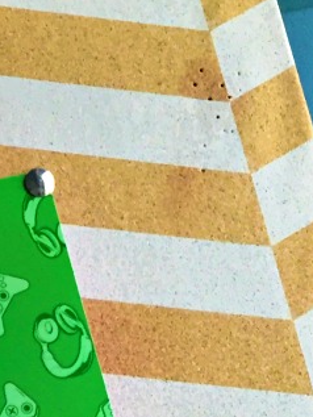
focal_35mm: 122
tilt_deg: +11.5
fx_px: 1470
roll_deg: +12.1
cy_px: 640
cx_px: -185
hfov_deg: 11.5
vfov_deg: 14.9
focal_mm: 4.15
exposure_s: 1/30
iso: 100
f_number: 2.2
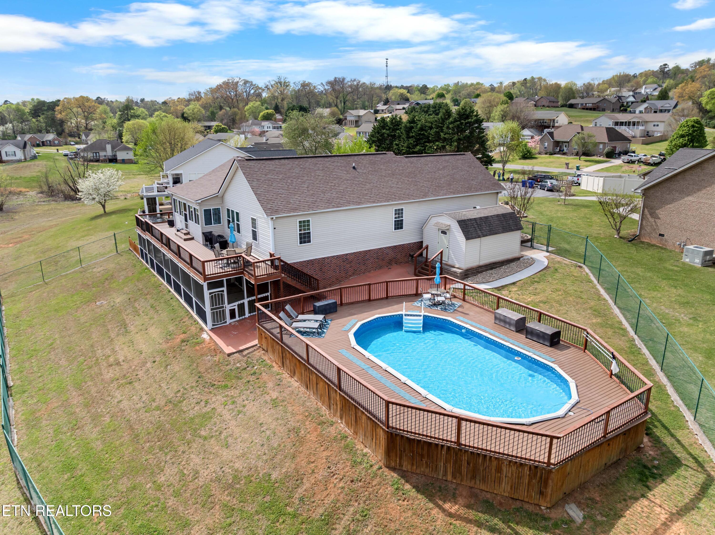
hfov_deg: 71.6
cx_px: 358
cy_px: 268
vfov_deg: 56.8
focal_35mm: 24
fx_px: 495
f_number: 2.8
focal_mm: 12.29
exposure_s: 1/120
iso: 150
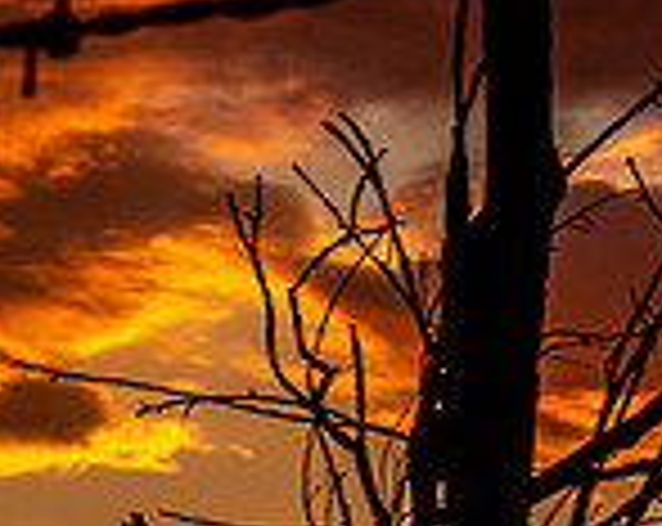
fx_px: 9620
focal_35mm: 492
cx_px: 1133
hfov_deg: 3.9
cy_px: 923
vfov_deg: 3.1
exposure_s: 1/200
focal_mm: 60
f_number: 13
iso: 100
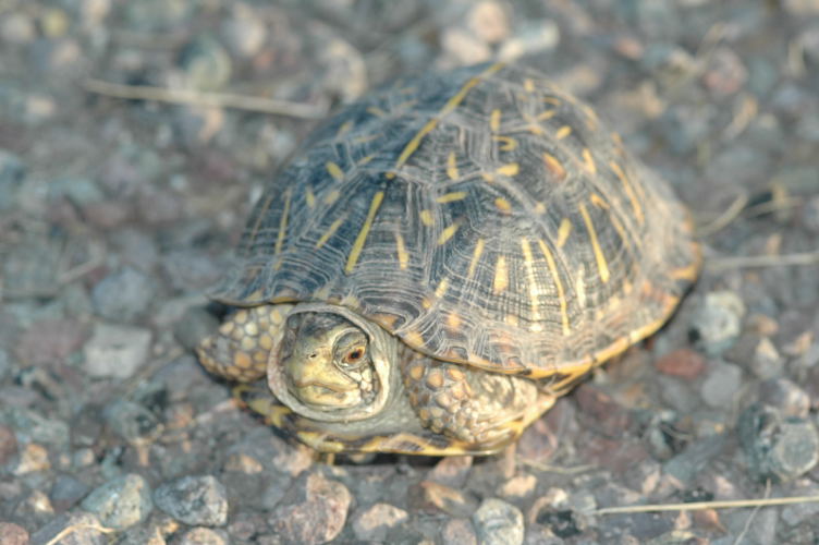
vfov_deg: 8.7
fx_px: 3580
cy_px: 272
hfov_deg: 13.1
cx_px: 410
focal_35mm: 158
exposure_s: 1/250
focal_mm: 105
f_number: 5.6
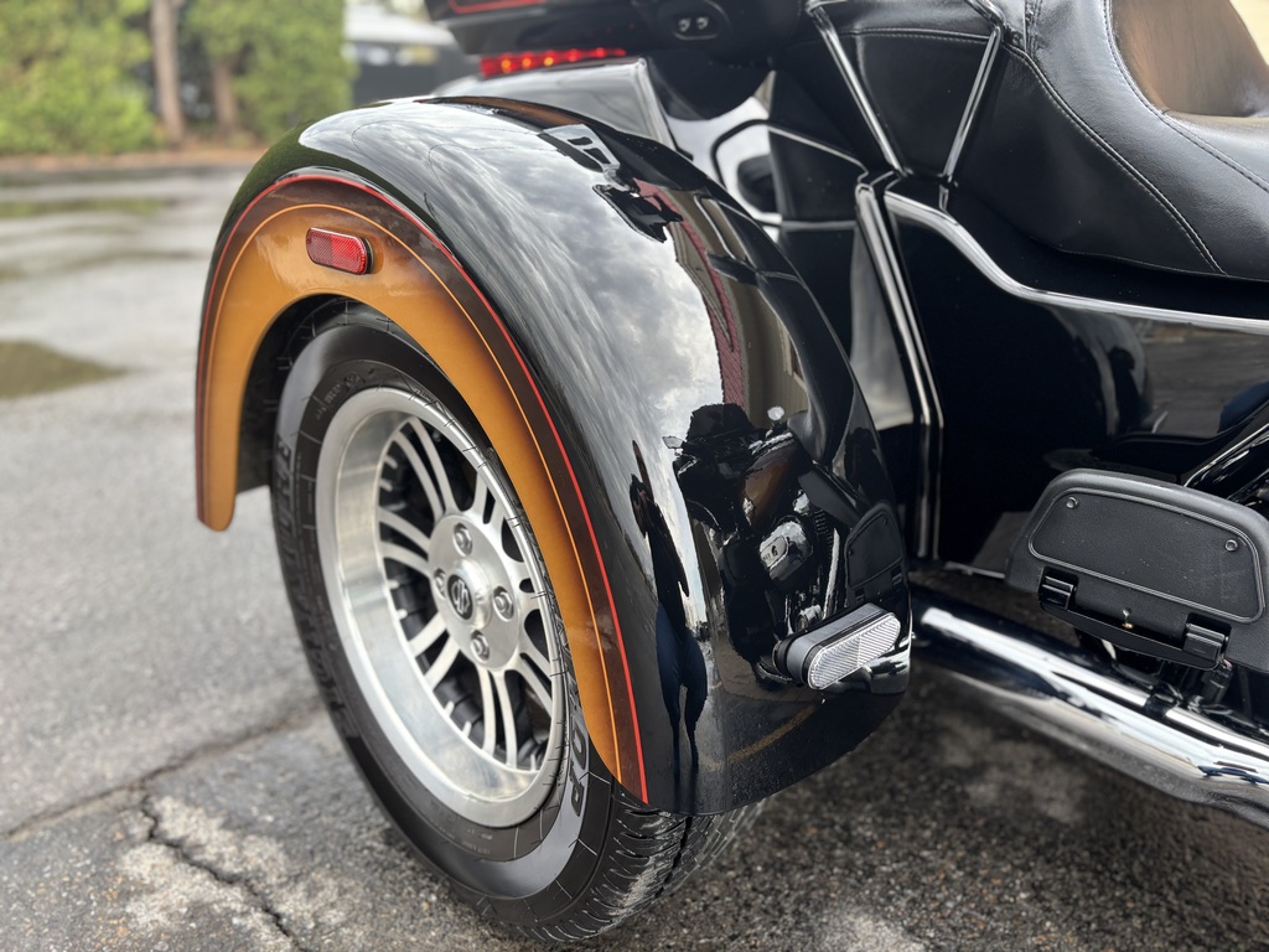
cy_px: 476
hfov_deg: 67.3
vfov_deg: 53.1
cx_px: 634
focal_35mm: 26
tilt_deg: -22.9
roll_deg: +0.6
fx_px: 953
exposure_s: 1/121
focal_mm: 5.96
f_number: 1.6
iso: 50
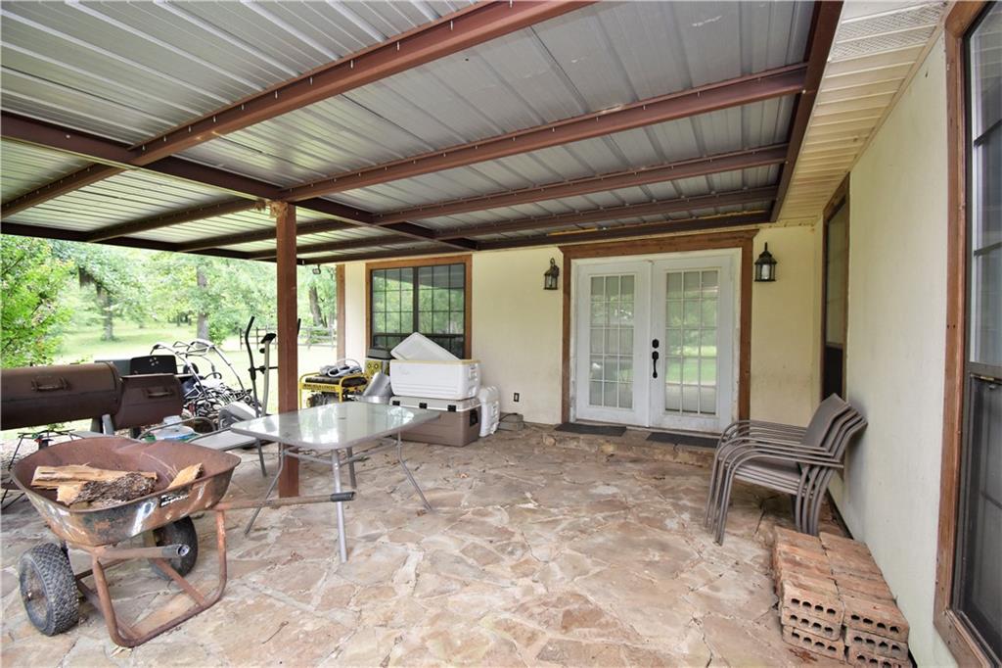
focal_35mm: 15
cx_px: 501
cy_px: 334
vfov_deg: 77.3
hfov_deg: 100.4
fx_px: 417
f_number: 5.6
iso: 560
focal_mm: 10
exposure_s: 1/125
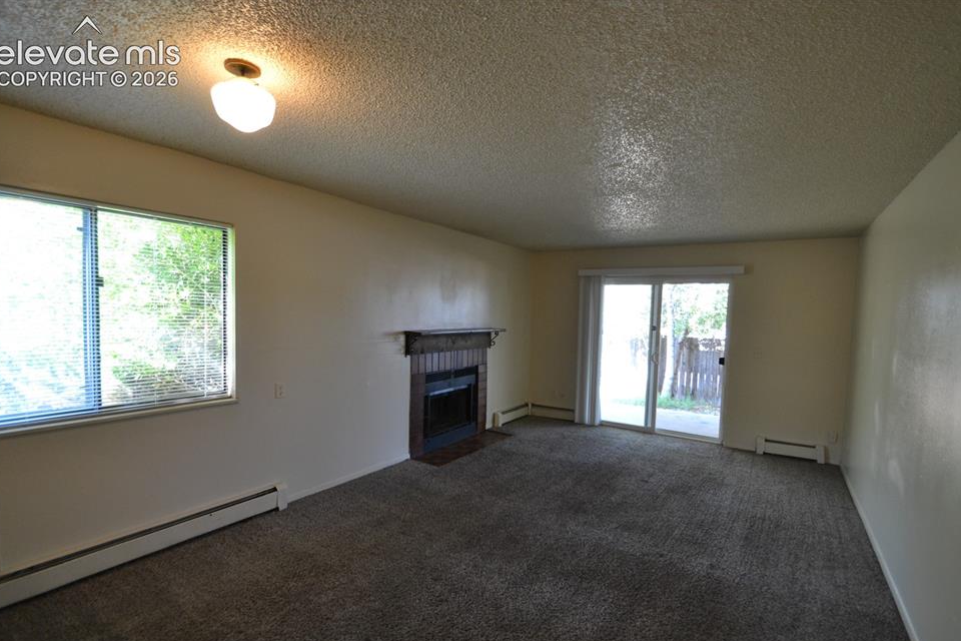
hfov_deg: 96.7
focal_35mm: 16
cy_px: 340
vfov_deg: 73.7
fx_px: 427
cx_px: 498
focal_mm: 10
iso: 640
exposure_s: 1/60
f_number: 3.5
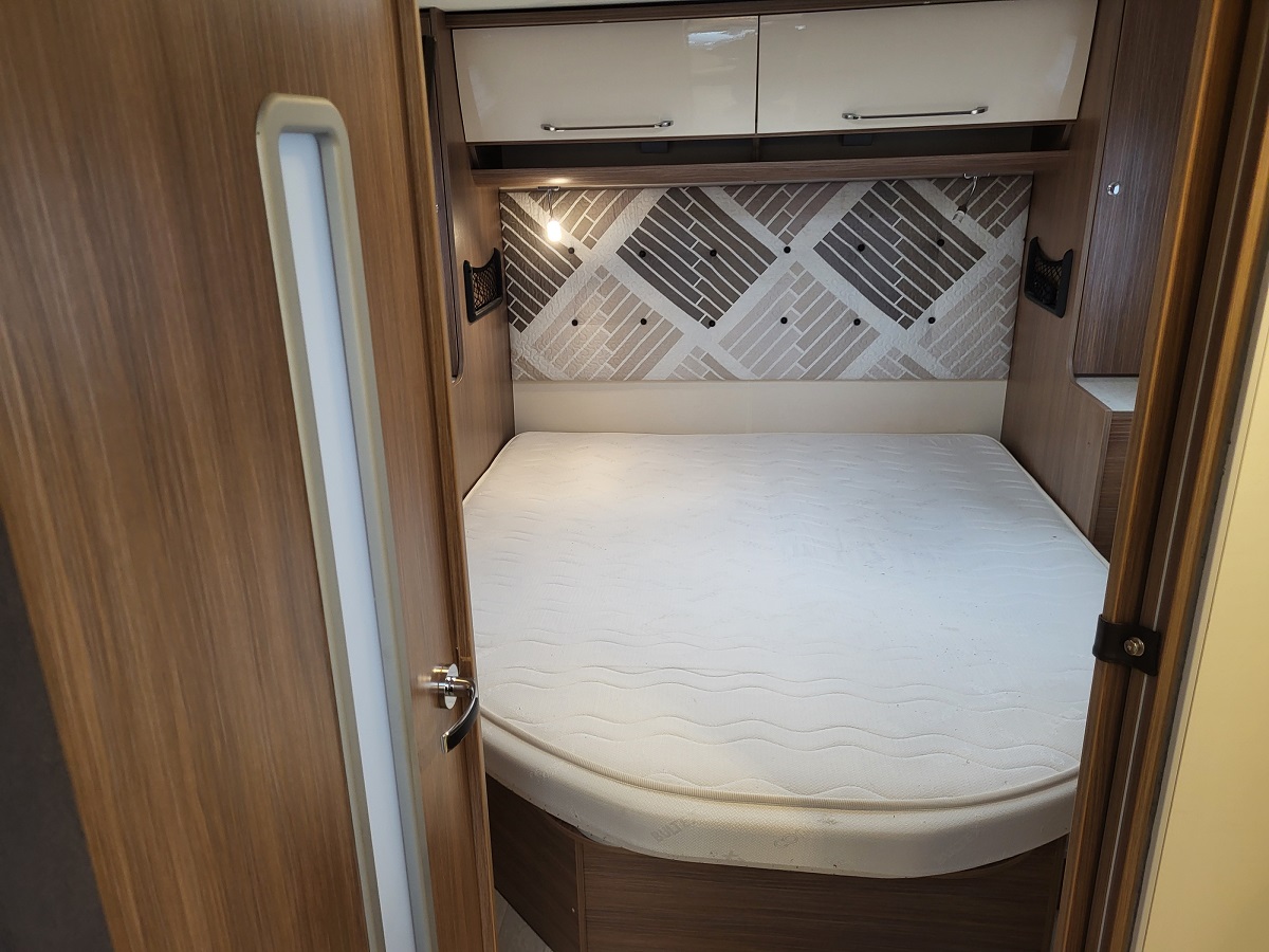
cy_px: 476
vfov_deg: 53.1
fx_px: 953
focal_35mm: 26
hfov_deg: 67.3
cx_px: 634
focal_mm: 5.4
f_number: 1.8
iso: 200
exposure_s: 1/50
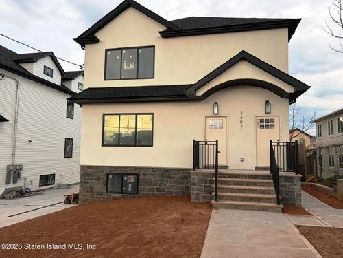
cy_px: 129
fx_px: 258
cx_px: 172
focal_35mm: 26
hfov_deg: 67.3
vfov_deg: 53.1
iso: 50
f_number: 1.6
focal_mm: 5.96
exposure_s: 1/571
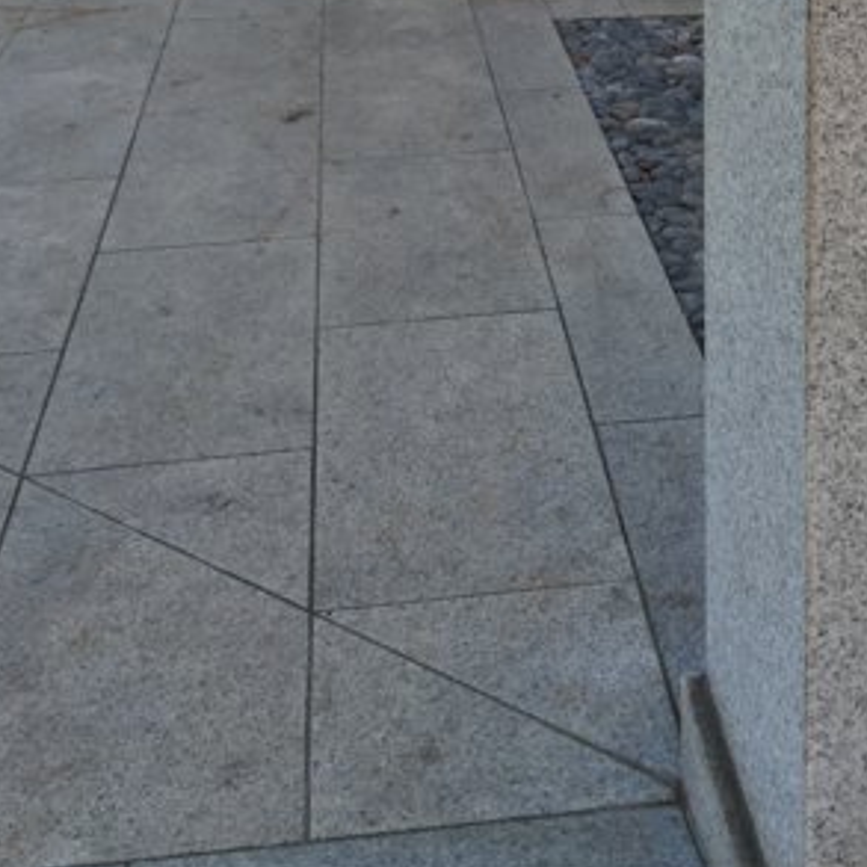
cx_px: 586
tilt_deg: -11.5
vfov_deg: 25.1
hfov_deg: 27.1
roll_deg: +1.4
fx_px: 1785
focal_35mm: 63
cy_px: -112
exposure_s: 1/120
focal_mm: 4.15
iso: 32
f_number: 2.2
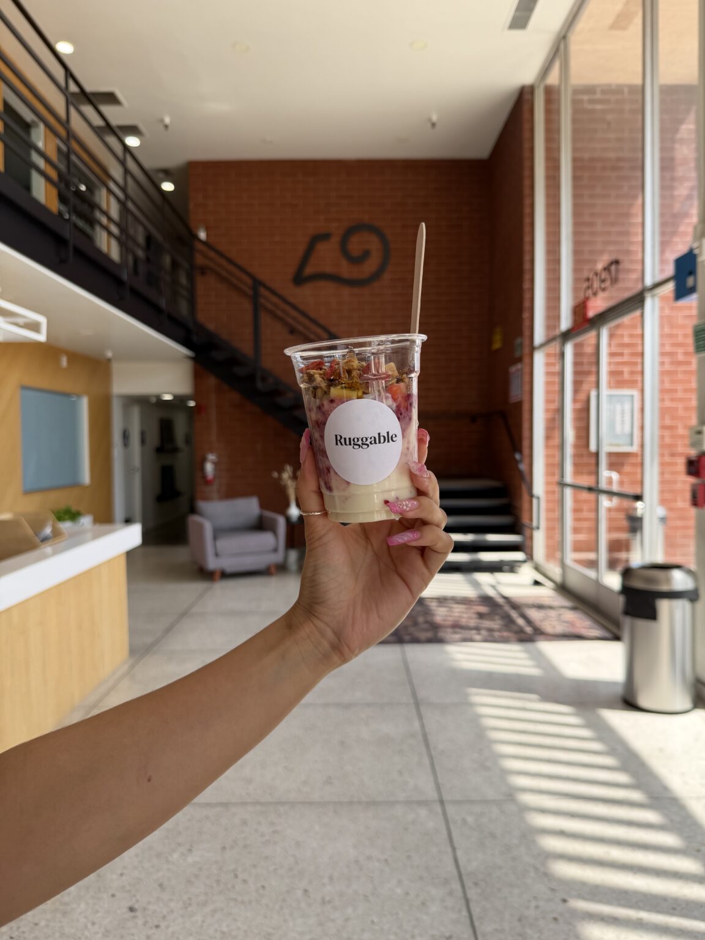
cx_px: 352
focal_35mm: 24
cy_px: 470
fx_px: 652
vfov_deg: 71.6
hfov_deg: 56.8
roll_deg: +0.5
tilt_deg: -1.8
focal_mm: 6.76
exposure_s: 1/1046
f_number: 1.78
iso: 80
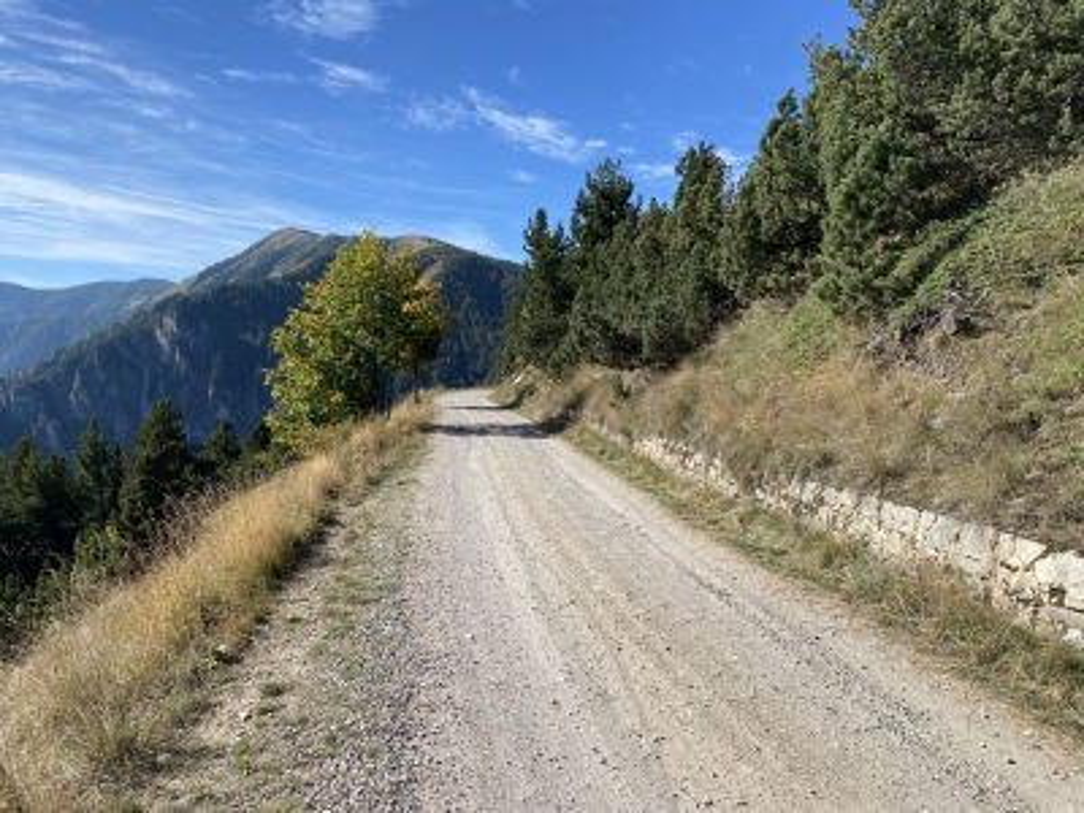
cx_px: 542
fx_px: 814
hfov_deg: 67.3
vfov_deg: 53.1
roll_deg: -1.6
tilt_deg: -6.0
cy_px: 406
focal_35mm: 26
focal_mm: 4.25
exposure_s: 1/2625
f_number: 1.8
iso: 32
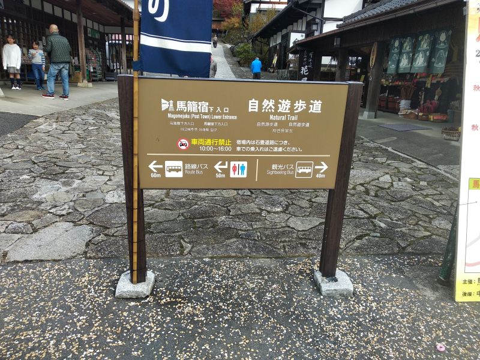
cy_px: 180
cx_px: 240
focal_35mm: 26
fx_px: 361
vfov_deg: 53.1
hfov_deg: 67.3
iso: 100
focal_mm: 3.81
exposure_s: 1/351
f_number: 2.2
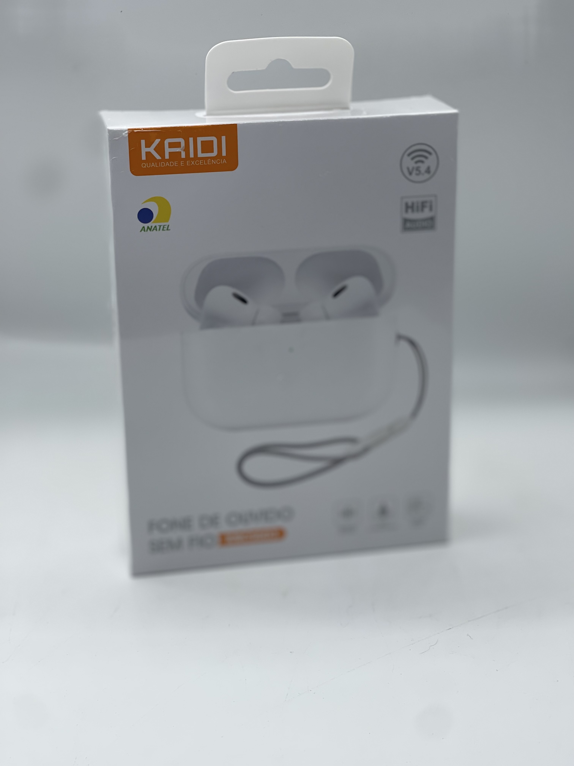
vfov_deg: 30.3
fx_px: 1415
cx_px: 287
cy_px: 383
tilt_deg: -20.2
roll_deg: +0.2
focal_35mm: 64
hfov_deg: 22.9
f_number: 2.2
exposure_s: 1/786
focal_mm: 7.5
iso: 32
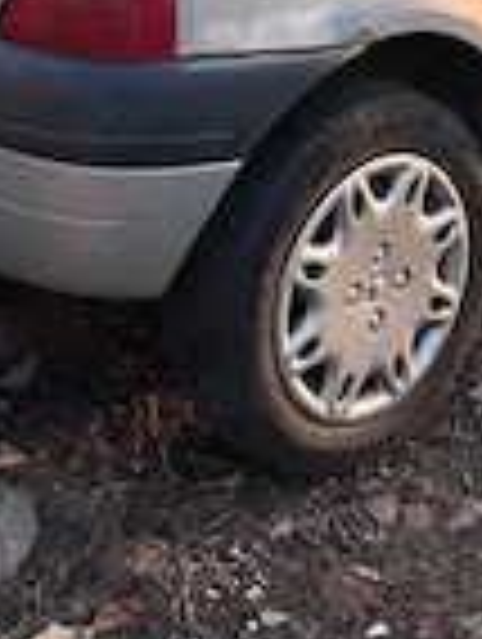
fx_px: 1351
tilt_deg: -8.5
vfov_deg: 23.3
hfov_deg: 20.2
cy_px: -212
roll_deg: -1.8
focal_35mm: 73
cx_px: 261
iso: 50
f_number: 1.5
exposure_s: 1/887
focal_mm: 5.7
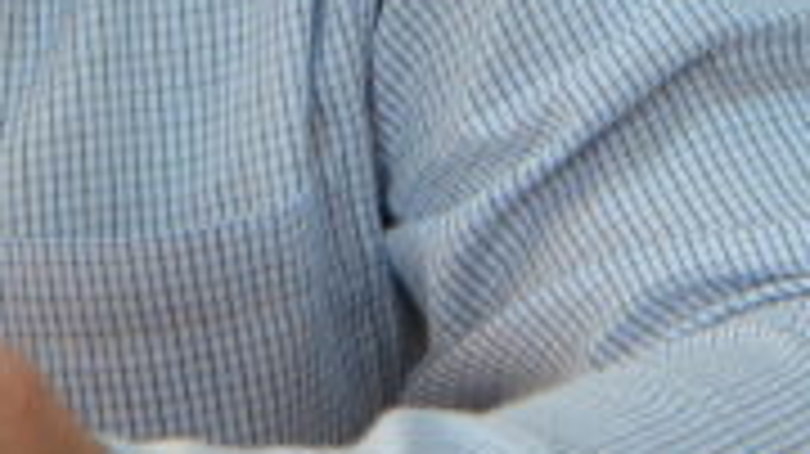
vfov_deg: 2.7
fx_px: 9595
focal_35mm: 447
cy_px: -369
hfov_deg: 4.8
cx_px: 22
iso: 1000
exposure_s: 1/80
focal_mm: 50
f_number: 4
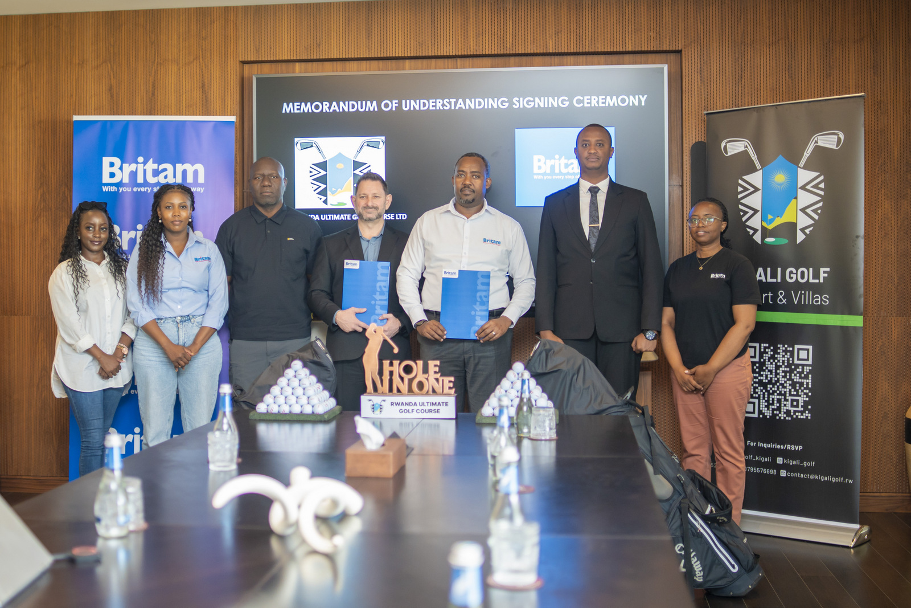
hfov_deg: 38.9
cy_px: 266
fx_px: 1288
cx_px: 387
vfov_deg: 26.5
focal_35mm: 51
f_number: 2
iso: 500
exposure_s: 1/100
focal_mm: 35
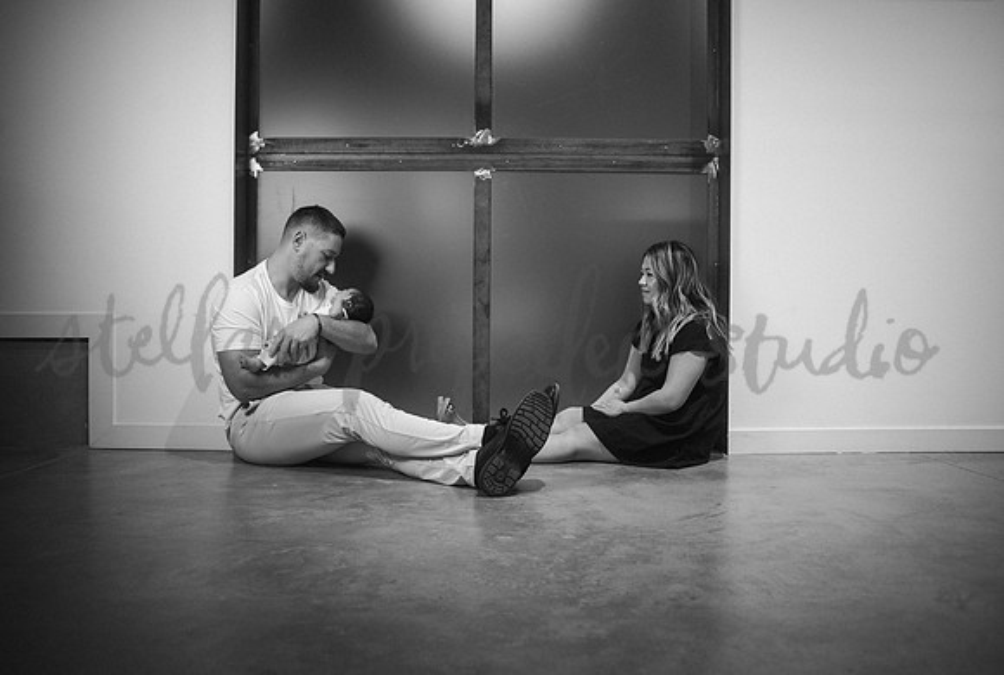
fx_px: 789
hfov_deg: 64.9
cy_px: 338
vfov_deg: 46.3
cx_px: 496
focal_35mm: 28
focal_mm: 28
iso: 800
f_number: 2.8
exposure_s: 1/100
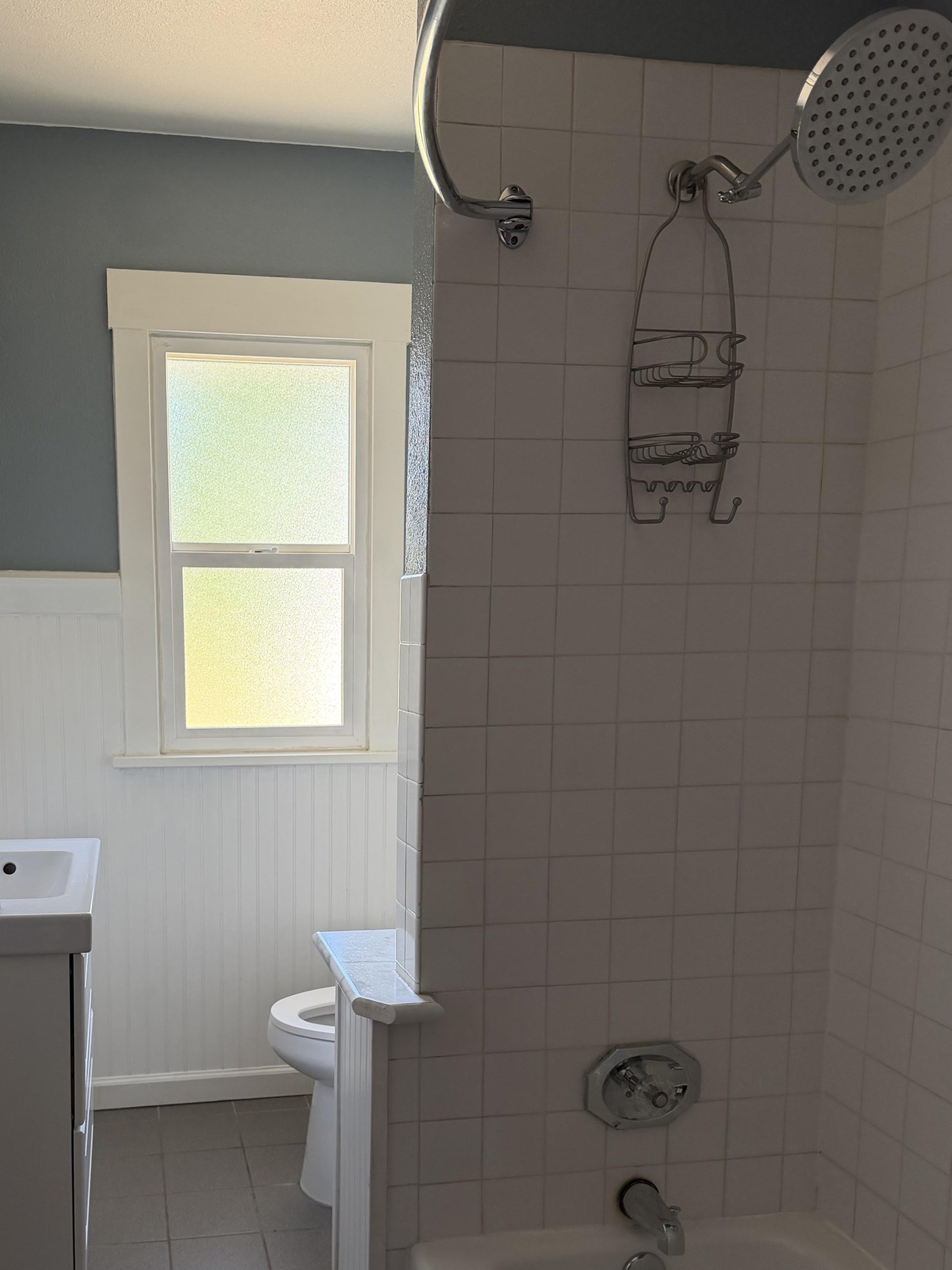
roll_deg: +0.0
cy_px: 800
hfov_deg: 43.6
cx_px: 325
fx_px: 1173
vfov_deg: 56.1
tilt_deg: -9.2
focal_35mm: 32
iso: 200
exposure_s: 1/89
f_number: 1.78
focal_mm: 6.76
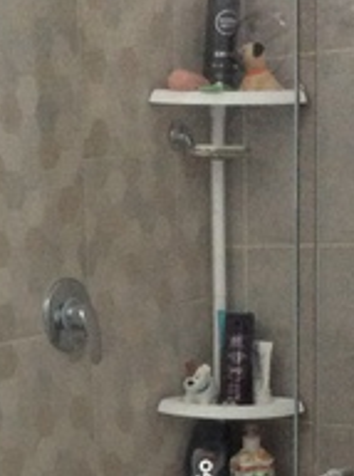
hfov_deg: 14.5
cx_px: 2
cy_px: 516
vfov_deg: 18.9
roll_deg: +3.1
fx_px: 1370
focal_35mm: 100
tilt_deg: -15.3
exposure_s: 1/24
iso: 160
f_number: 2.4
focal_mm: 3.3
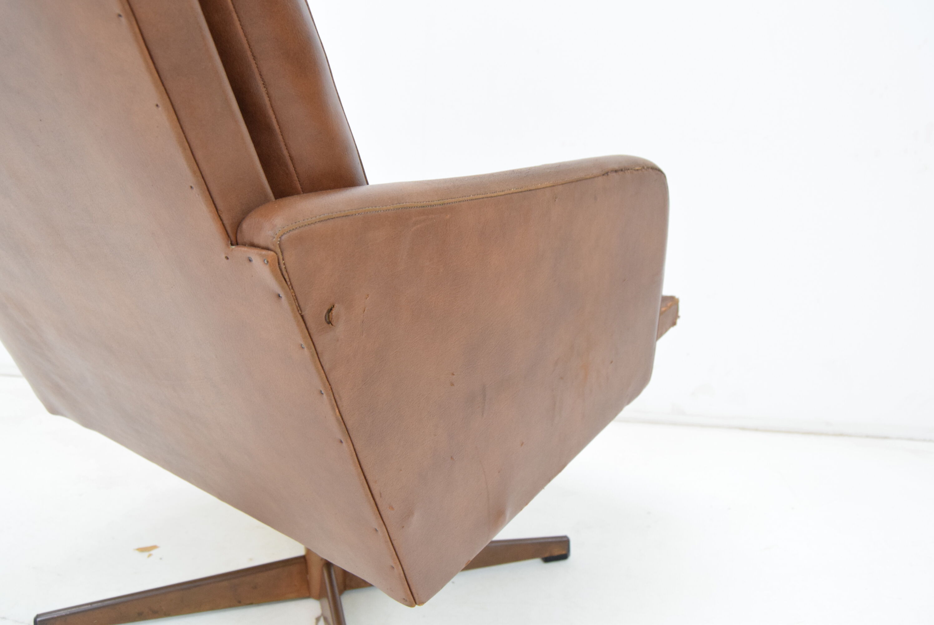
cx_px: 467
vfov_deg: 43.7
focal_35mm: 30
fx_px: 779
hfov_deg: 61.9
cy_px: 312
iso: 1600
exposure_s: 1/125
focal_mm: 20
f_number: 5.6
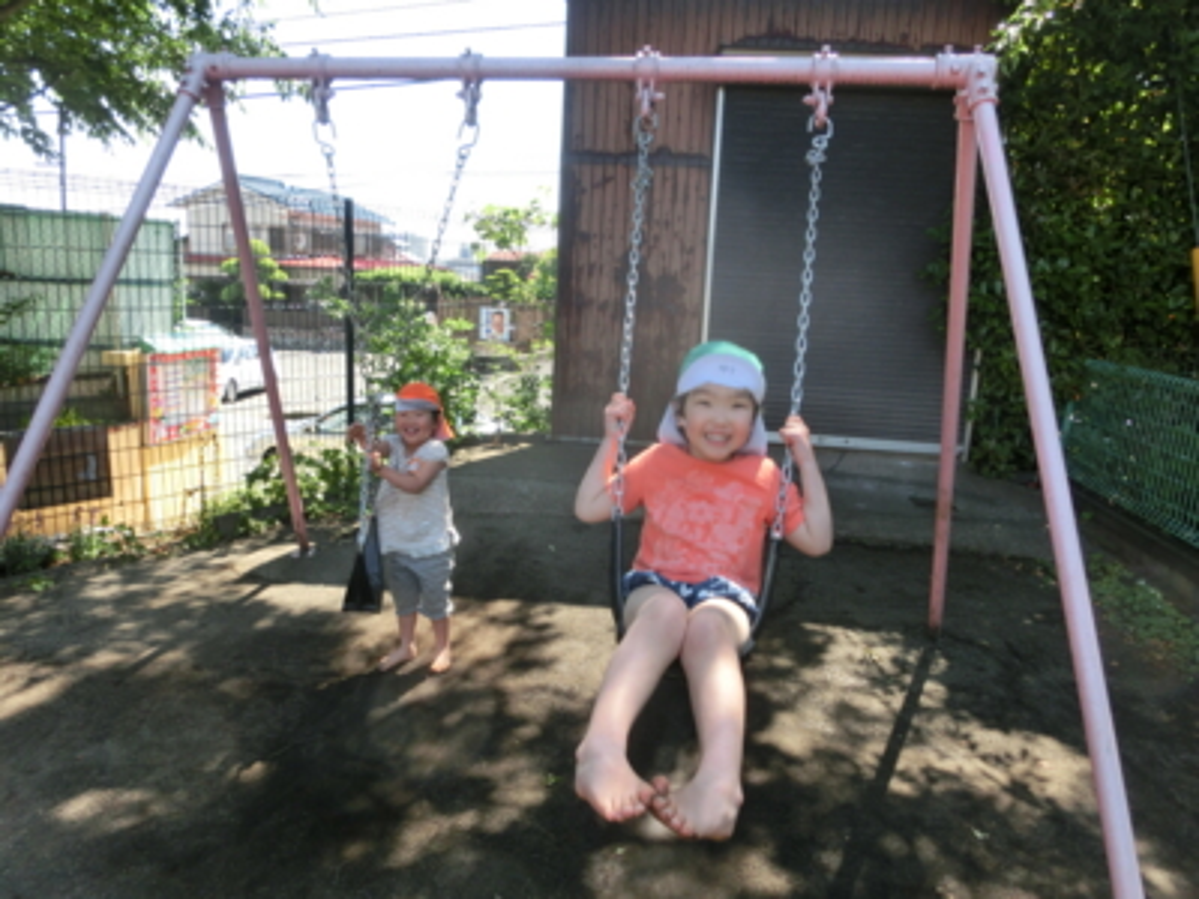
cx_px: 600
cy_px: 450
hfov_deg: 71.6
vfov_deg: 56.8
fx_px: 831
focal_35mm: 24
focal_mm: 4.24
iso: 80
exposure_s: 1/320
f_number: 3
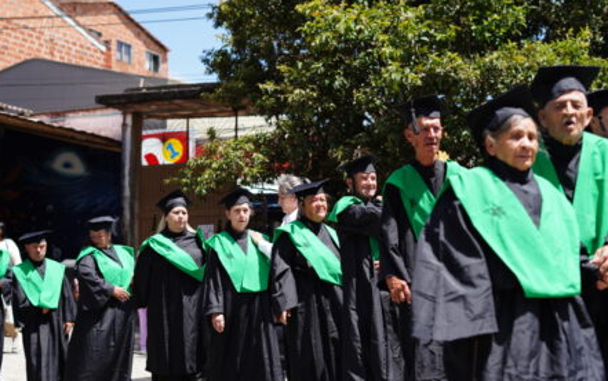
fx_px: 1227
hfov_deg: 27.8
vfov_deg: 17.6
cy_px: 244
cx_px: 280
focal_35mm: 74
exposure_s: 1/1000
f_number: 2.8
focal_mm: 50
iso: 100
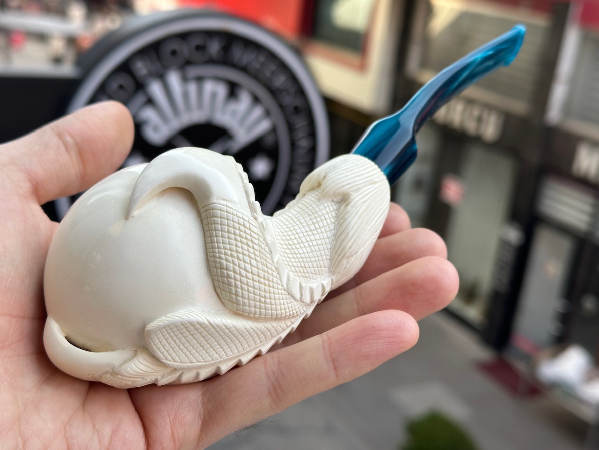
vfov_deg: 30.3
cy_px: 225
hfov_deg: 39.7
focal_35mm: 48
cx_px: 300
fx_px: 831
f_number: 1.78
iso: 64
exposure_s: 1/709
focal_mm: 6.86
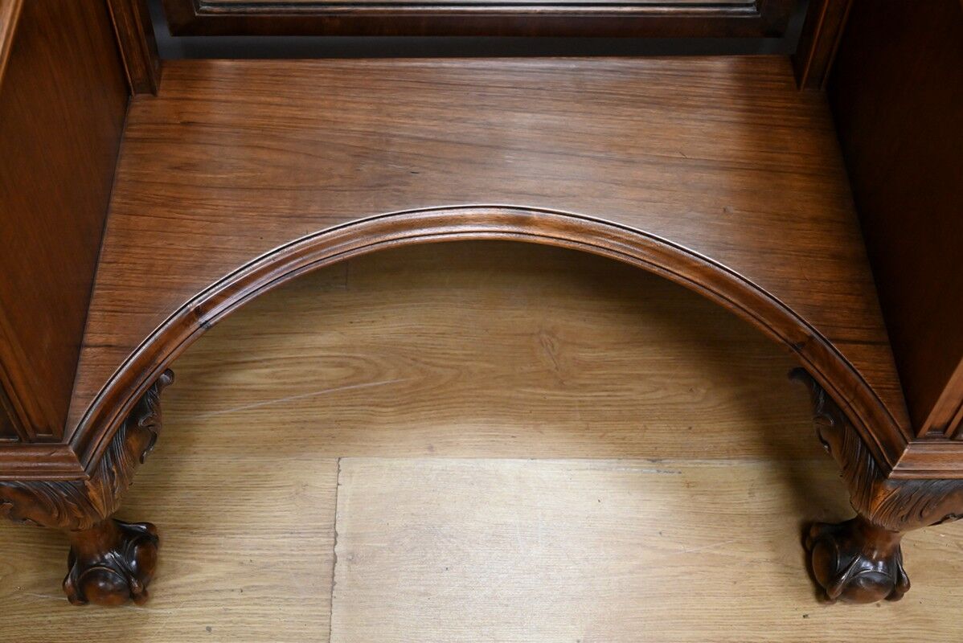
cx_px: 482
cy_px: 322
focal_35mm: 46
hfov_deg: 42.7
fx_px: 1231
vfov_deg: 29.3
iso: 5000
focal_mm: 46
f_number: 7.1
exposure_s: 1/200
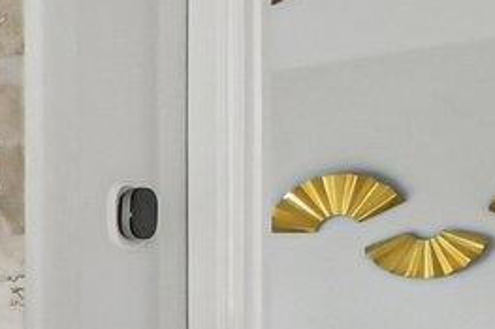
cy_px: 347
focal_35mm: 117
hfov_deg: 10.1
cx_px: -1152
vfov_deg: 11.6
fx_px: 1608
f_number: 8
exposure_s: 1/80
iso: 400
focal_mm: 10
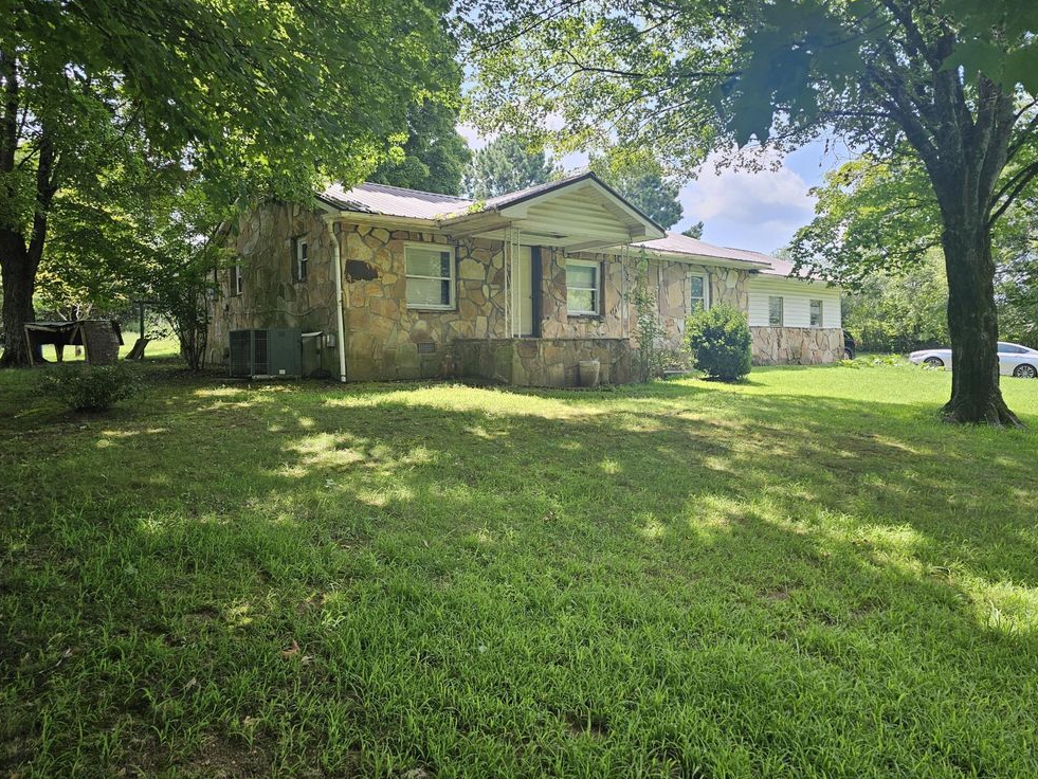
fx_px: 720
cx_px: 514
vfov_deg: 56.8
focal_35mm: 24
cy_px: 383
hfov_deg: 71.6
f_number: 1.7
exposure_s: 1/180
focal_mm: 6.3
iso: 16
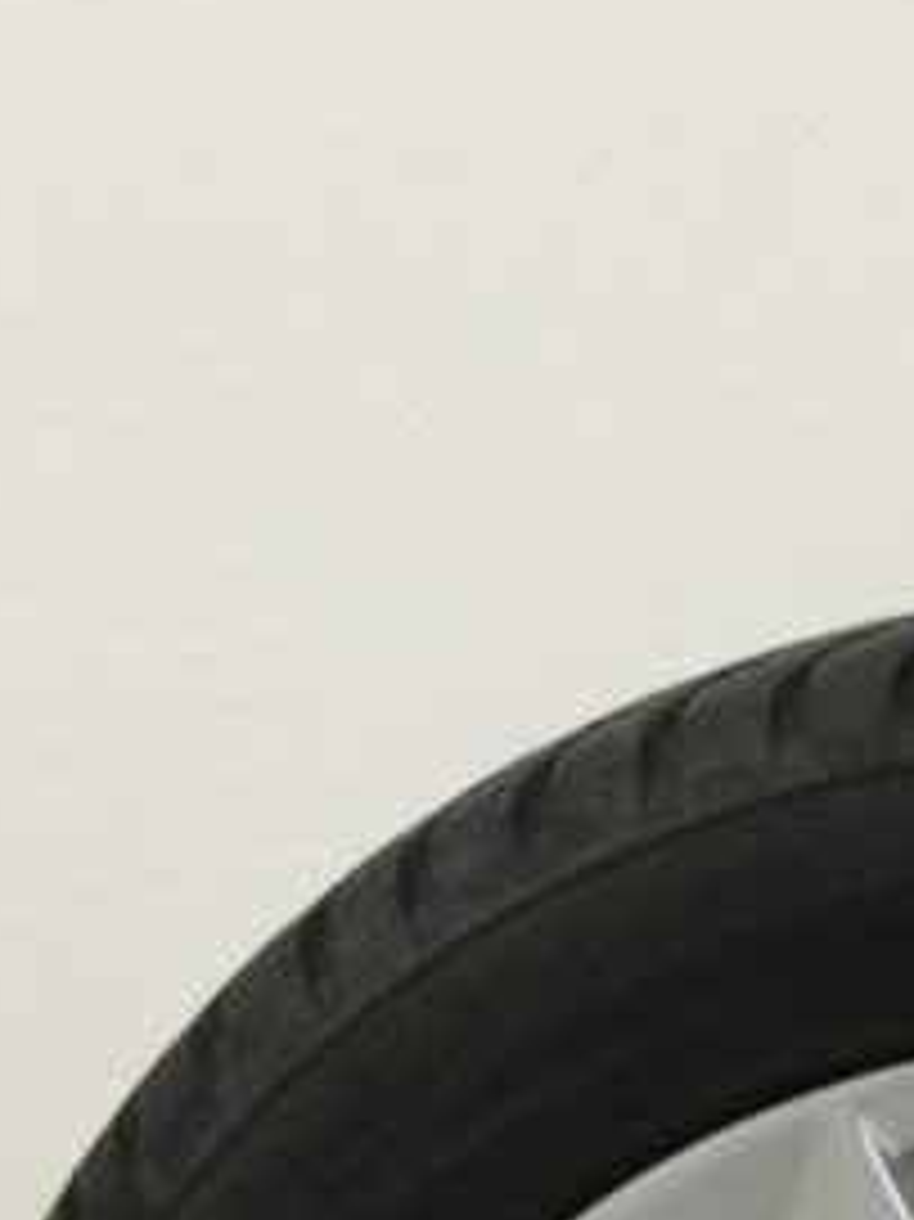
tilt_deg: -12.5
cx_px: 1261
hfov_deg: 12.2
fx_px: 4122
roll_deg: +2.6
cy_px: 1589
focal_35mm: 117
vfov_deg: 16.0
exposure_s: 1/33
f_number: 2.4
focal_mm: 3.3
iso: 50
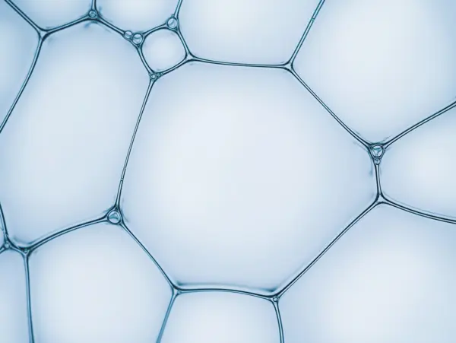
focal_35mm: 60
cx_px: 228
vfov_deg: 24.4
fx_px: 791
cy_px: 172
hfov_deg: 32.2
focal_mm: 30
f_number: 5
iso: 200
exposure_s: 1/640
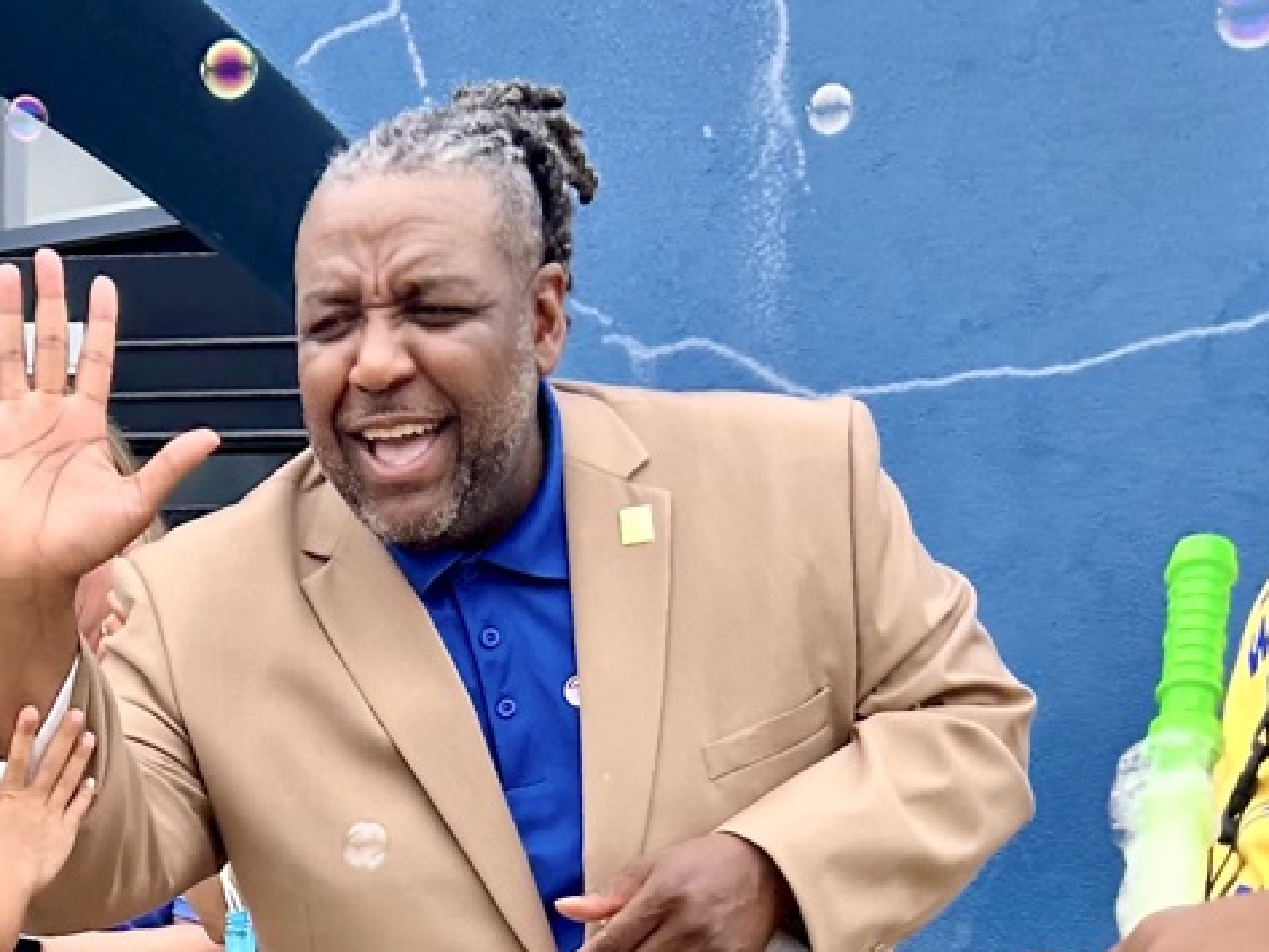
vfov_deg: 20.6
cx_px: 62
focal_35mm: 66
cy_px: 1183
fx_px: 2420
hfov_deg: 28.0
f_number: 1.5
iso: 50
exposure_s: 1/658
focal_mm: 5.7
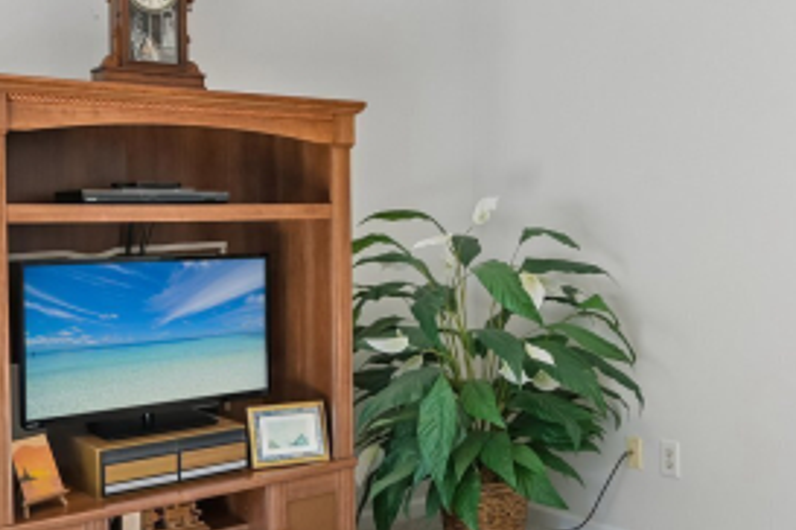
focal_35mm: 44
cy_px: 195
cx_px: 487
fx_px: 973
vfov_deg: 30.4
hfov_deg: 44.2
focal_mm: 16
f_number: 8
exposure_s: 1/15
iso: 160
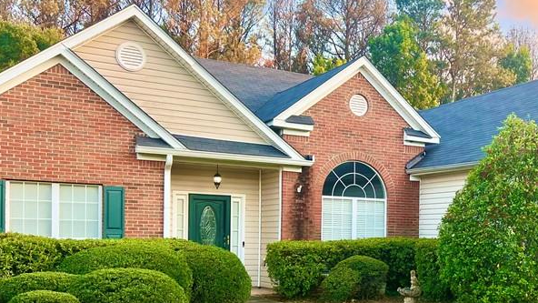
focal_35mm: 49
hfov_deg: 40.6
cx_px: 419
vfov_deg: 24.0
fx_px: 699
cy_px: 247
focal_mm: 5.7
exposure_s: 1/181
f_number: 1.5
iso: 40
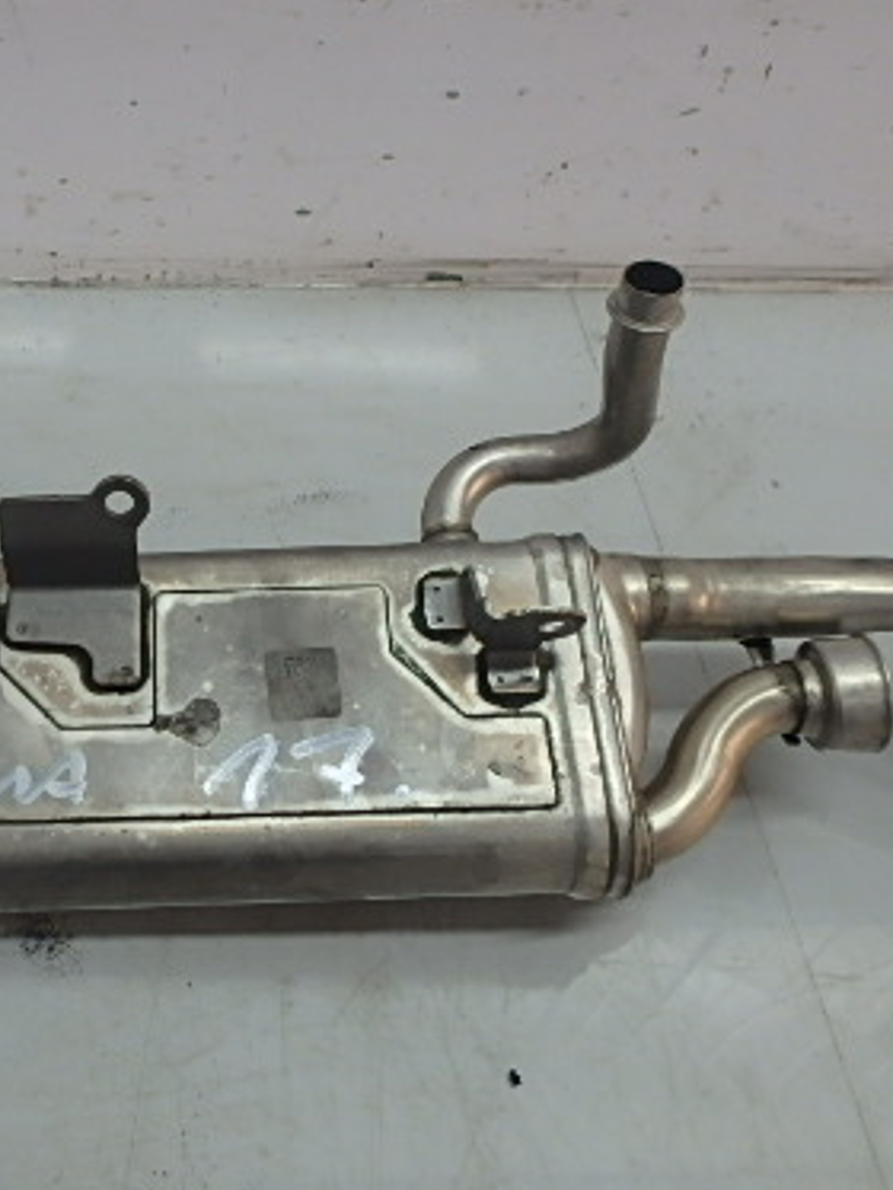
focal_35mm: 36
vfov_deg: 51.1
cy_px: 504
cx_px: 191
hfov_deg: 38.3
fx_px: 1238
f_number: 3.5
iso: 160
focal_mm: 3.7
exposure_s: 1/60
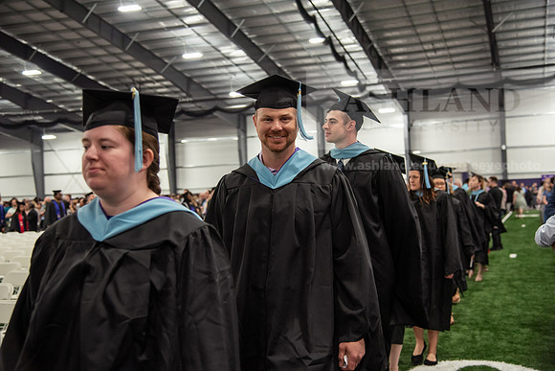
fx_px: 709
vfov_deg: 29.3
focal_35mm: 46
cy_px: 186
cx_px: 278
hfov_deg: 42.7
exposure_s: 1/125
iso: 2000
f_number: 4
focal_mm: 46
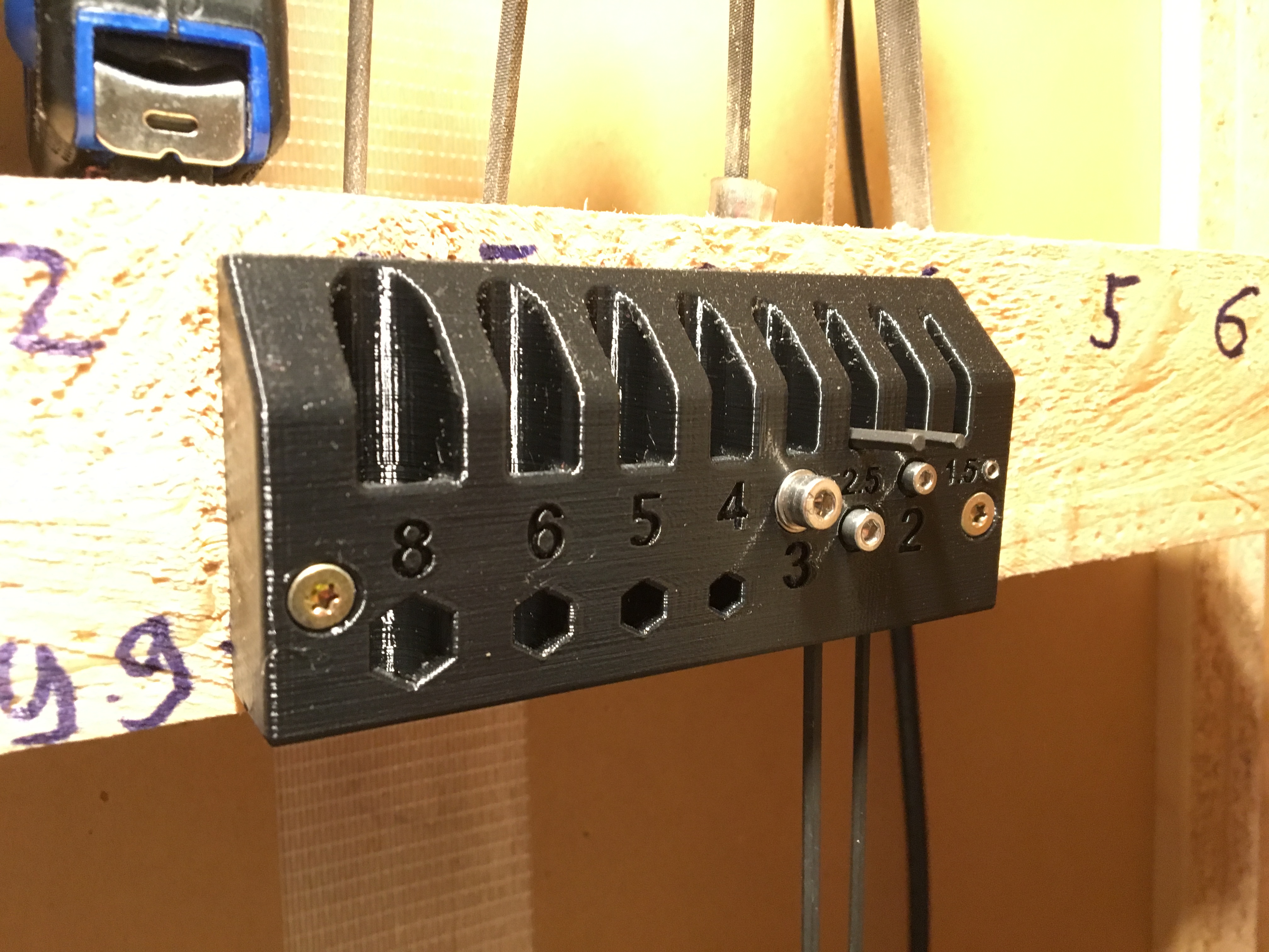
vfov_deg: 48.2
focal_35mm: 29
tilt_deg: -3.7
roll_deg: +1.2
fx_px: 1063
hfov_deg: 61.7
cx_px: 634
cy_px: 476
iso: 200
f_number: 2.2
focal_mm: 4.15
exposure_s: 1/17
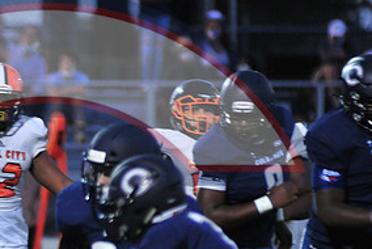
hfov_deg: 3.4
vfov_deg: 2.3
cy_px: 238
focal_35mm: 611
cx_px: 42
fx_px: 6320
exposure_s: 1/320
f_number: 2.8
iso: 1600
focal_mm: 200
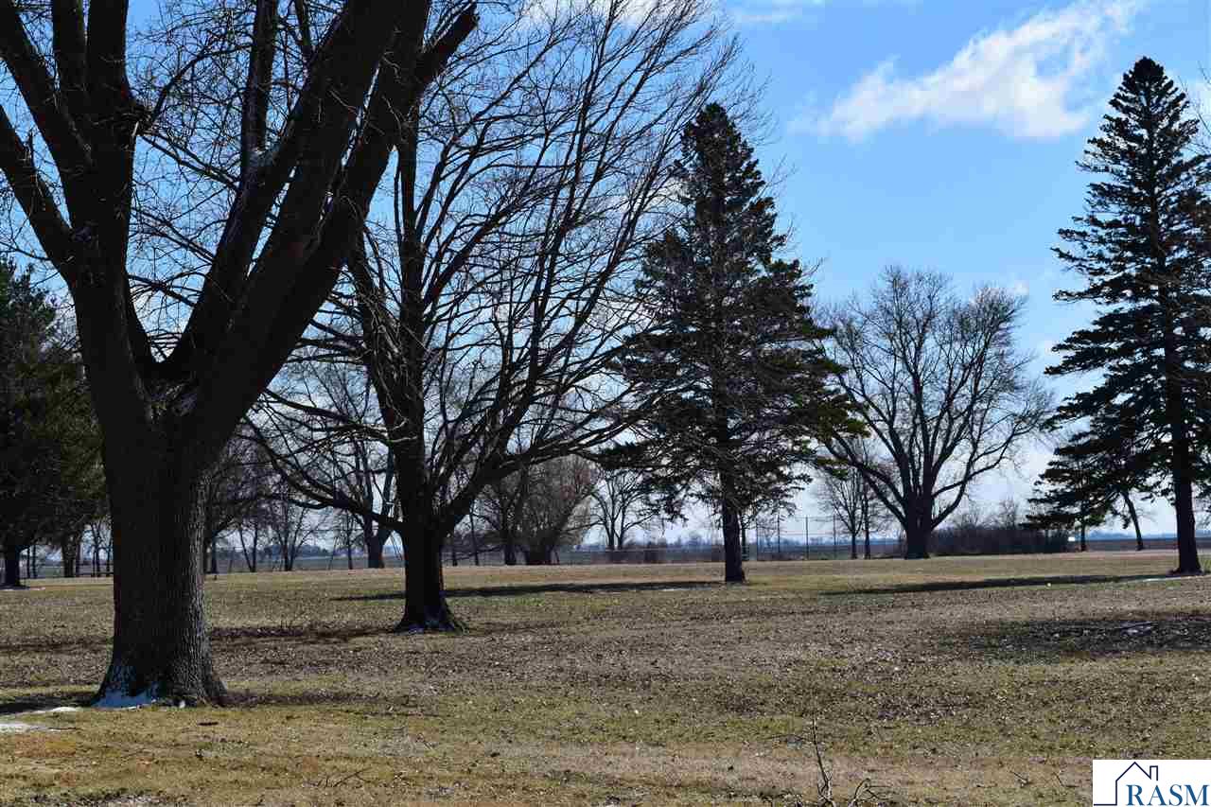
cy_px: 404
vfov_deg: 16.5
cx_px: 606
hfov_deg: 24.6
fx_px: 2775
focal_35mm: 82
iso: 200
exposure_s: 1/500
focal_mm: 55
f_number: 11
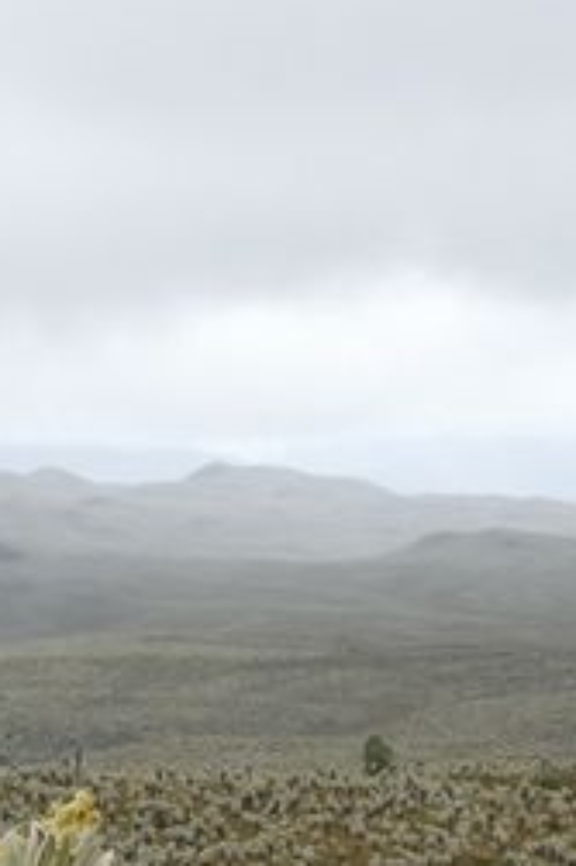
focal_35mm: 122
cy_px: 997
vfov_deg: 16.2
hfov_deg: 11.1
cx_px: 562
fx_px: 2932
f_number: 7.1
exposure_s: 1/200
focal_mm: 18.77
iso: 200
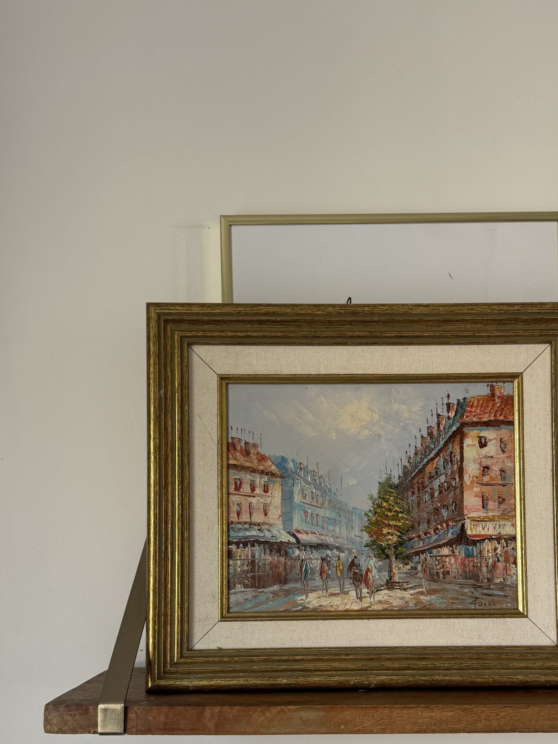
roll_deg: +0.4
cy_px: 523
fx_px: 752
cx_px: 361
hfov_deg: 40.3
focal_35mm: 35
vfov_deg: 51.2
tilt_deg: -0.6
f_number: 1.78
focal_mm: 6.76
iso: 160
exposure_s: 1/121
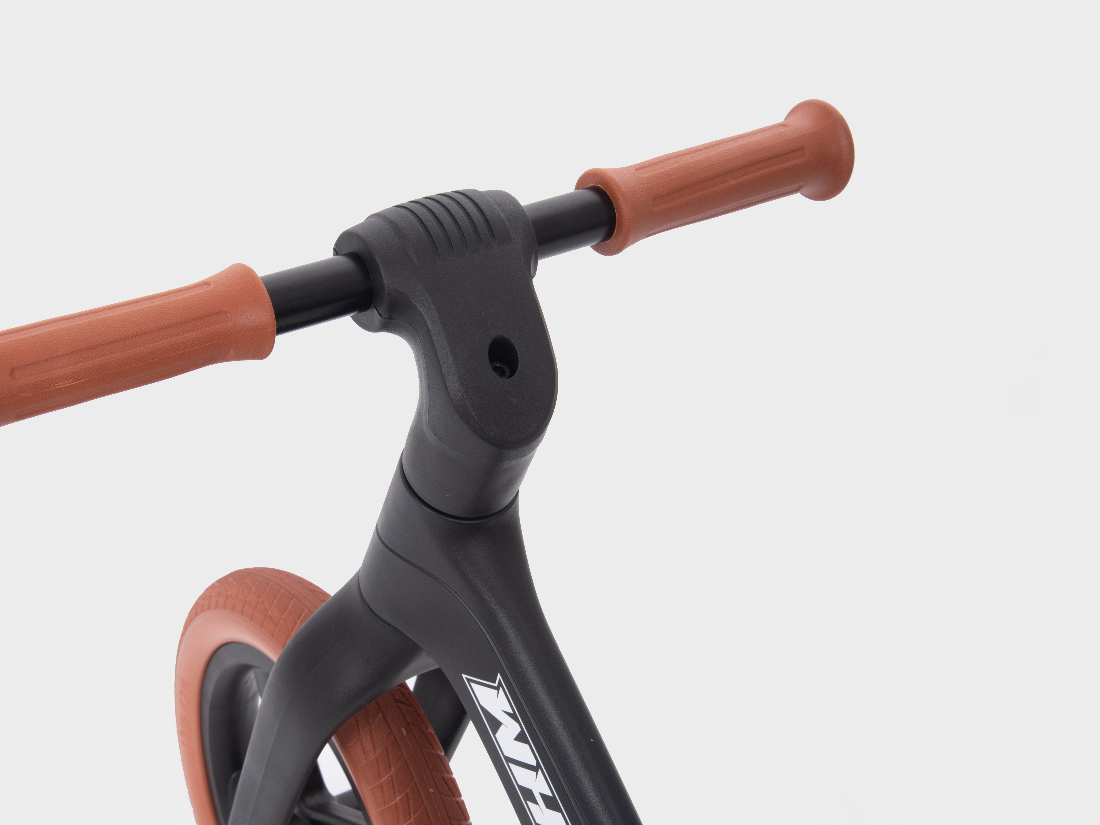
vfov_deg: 23.2
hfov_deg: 30.7
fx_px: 2002
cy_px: 497
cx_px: 449
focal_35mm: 63
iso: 100
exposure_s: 1/160
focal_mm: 48
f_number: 13
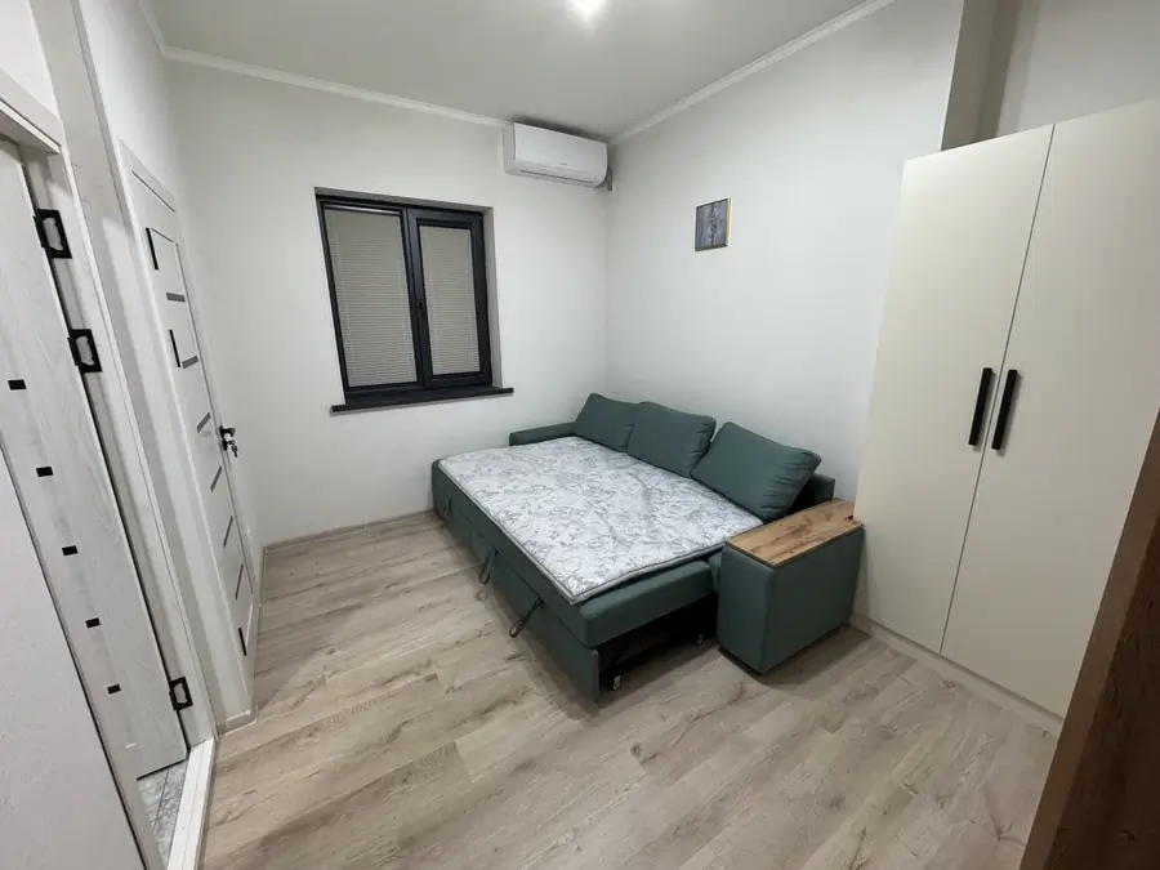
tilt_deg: -15.4
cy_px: 435
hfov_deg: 102.1
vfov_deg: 85.7
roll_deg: +0.7
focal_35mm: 14
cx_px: 580
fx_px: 469
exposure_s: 1/100
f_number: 2.2
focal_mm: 2.22
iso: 250
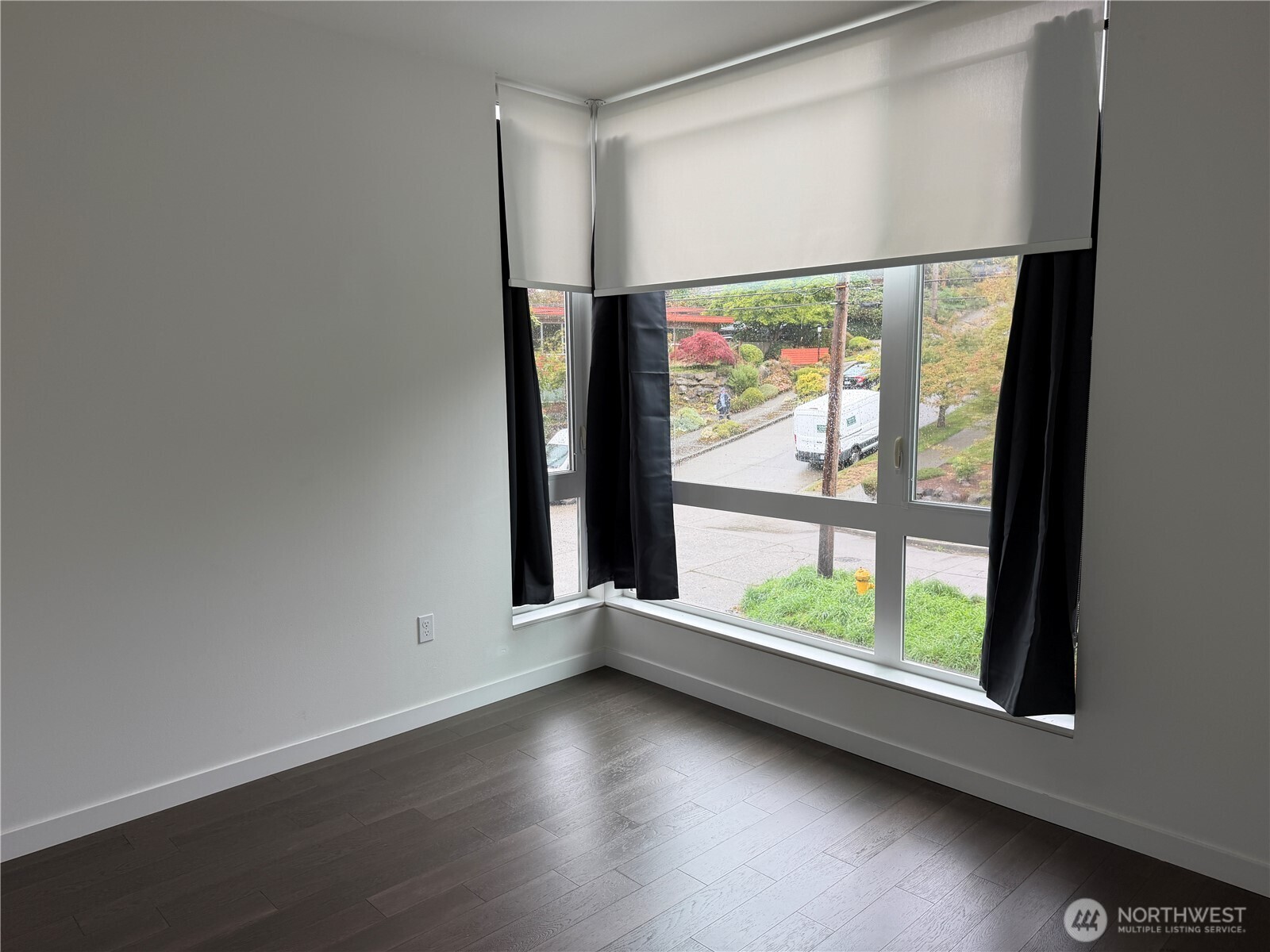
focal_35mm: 24
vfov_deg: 56.8
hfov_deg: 71.6
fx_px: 881
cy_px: 476
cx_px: 635
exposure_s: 1/120
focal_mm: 6.76
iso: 100
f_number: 1.78
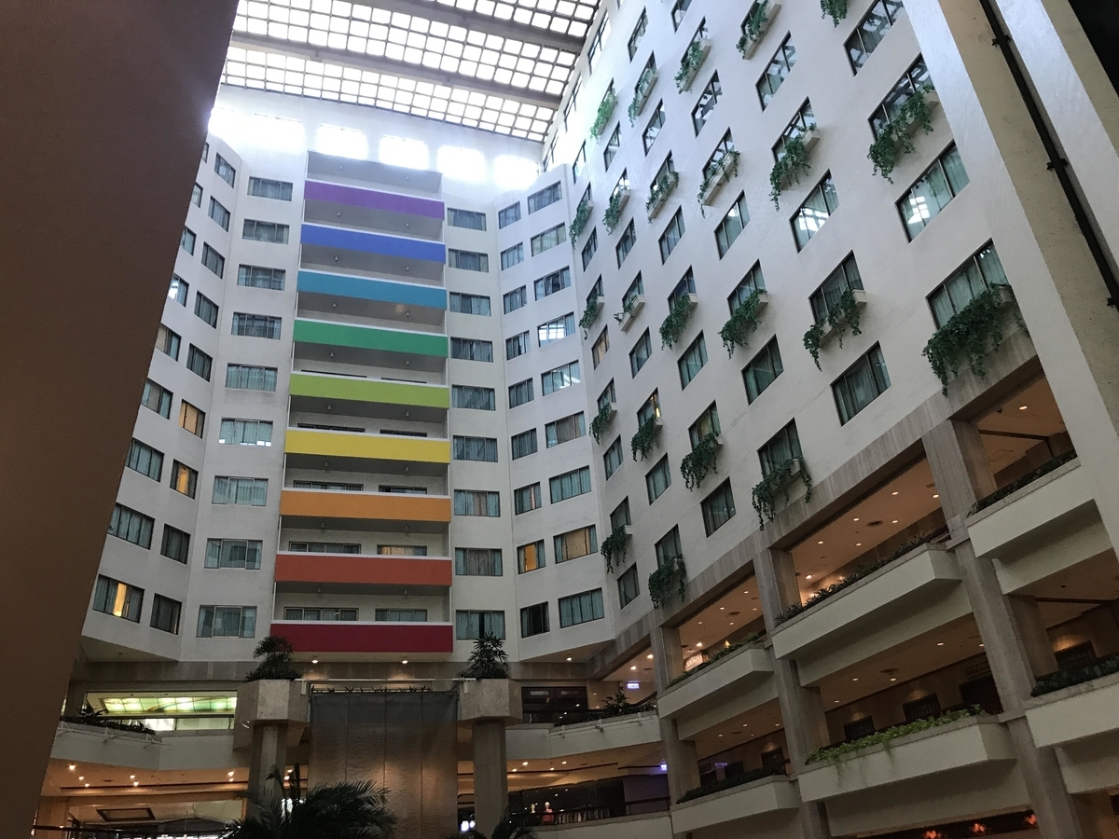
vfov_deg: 49.7
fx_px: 905
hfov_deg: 63.4
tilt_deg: +28.6
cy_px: 420
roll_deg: +6.1
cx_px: 560
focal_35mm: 28
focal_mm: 3.99
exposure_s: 1/20
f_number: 1.8
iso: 40
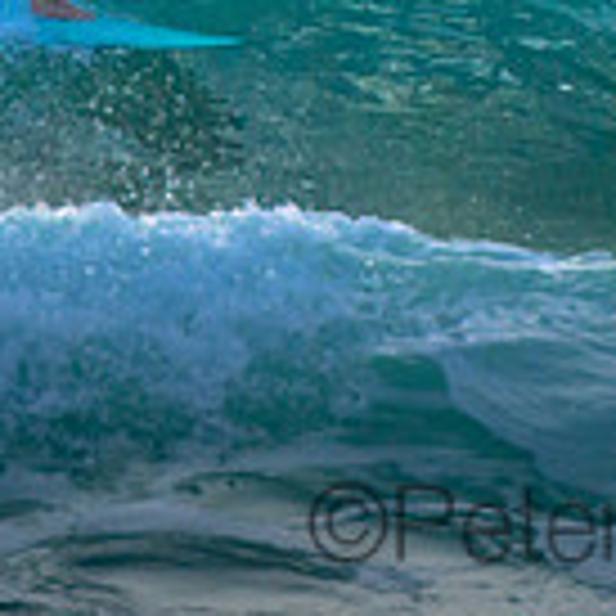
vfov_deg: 0.9
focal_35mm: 1974
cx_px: 348
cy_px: -234
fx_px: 39743
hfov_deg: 0.9
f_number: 5.6
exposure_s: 1/2000
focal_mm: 400
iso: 640
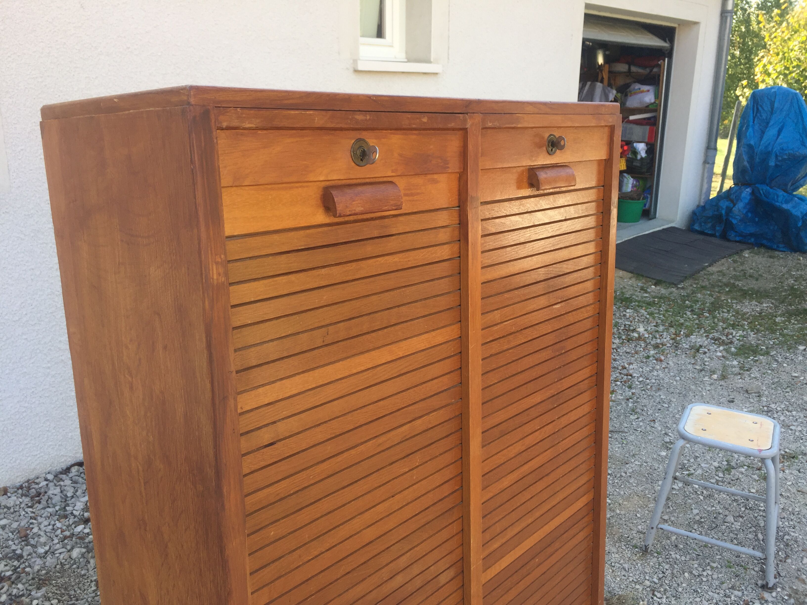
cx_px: 404
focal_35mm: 29
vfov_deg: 48.2
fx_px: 676
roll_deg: -1.8
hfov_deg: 61.7
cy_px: 302
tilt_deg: -17.8
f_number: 2.2
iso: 32
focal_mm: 4.15
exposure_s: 1/309
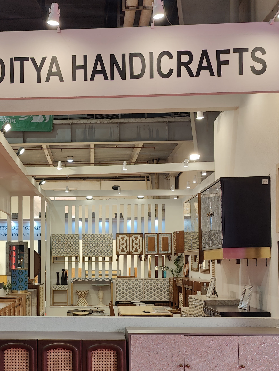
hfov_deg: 35.2
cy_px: 255
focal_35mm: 40
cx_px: 68
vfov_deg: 45.8
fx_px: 429
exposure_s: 1/100
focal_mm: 6.06
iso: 100
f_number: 1.8
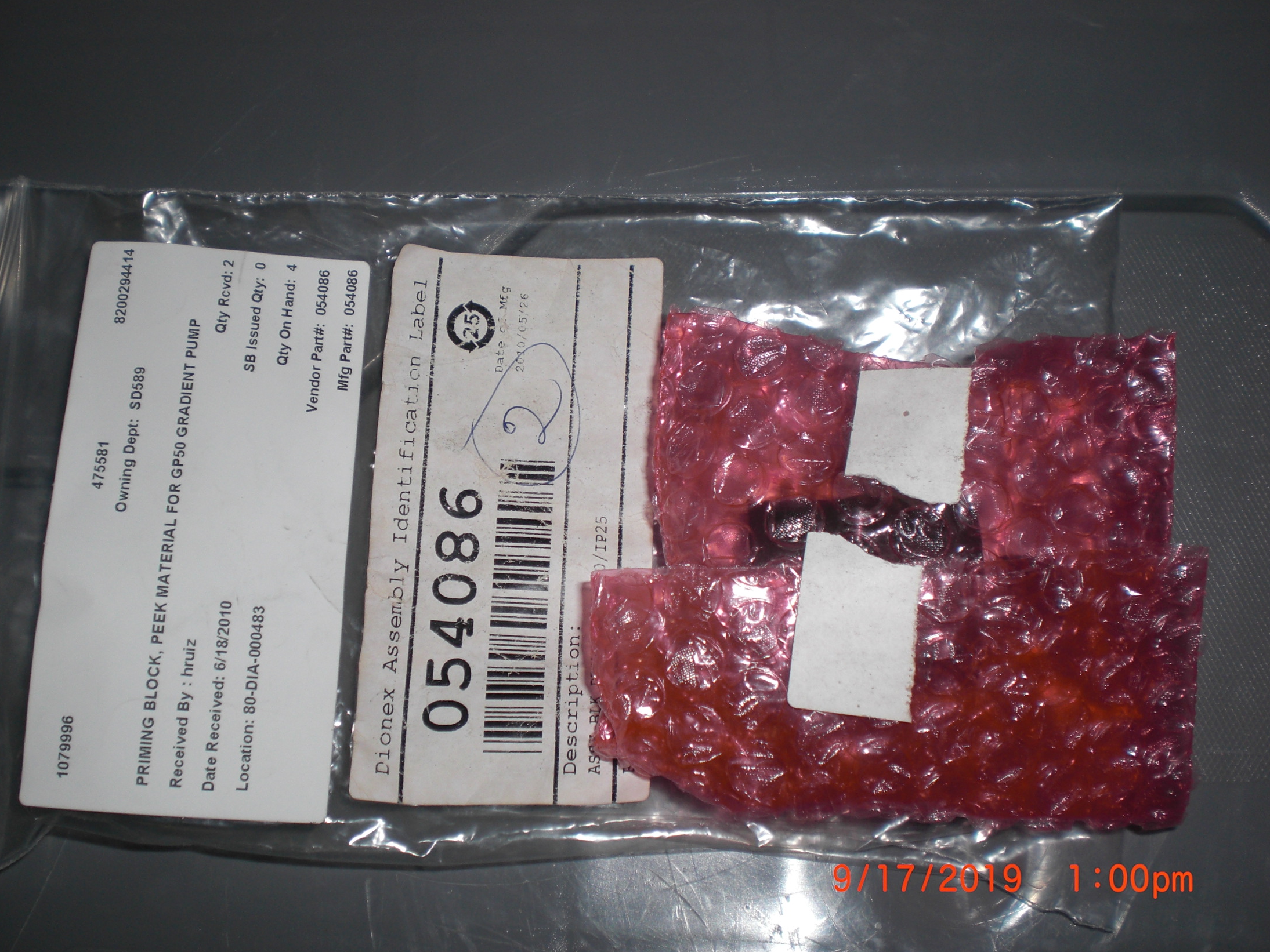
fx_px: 1468
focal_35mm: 40
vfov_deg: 36.0
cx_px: 605
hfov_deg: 46.8
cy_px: 481
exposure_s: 1/60
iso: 64
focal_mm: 6.3
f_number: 3.1
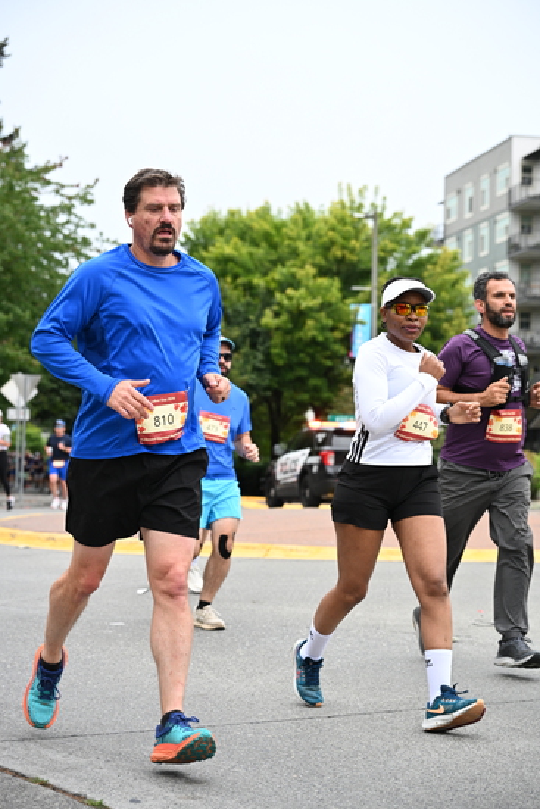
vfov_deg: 30.5
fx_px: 1484
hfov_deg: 20.6
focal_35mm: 66
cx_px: 270
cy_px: 404
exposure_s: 1/800
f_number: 4
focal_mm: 66
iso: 1600
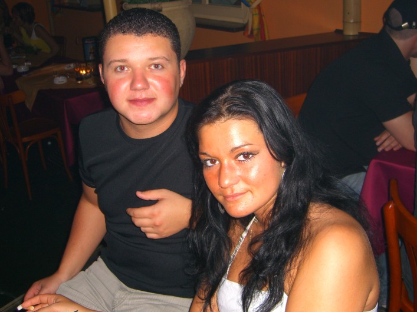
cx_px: 204
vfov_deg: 33.6
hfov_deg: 43.9
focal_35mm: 43
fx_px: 518
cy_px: 147
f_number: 2.8
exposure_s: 1/60
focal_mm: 7.9
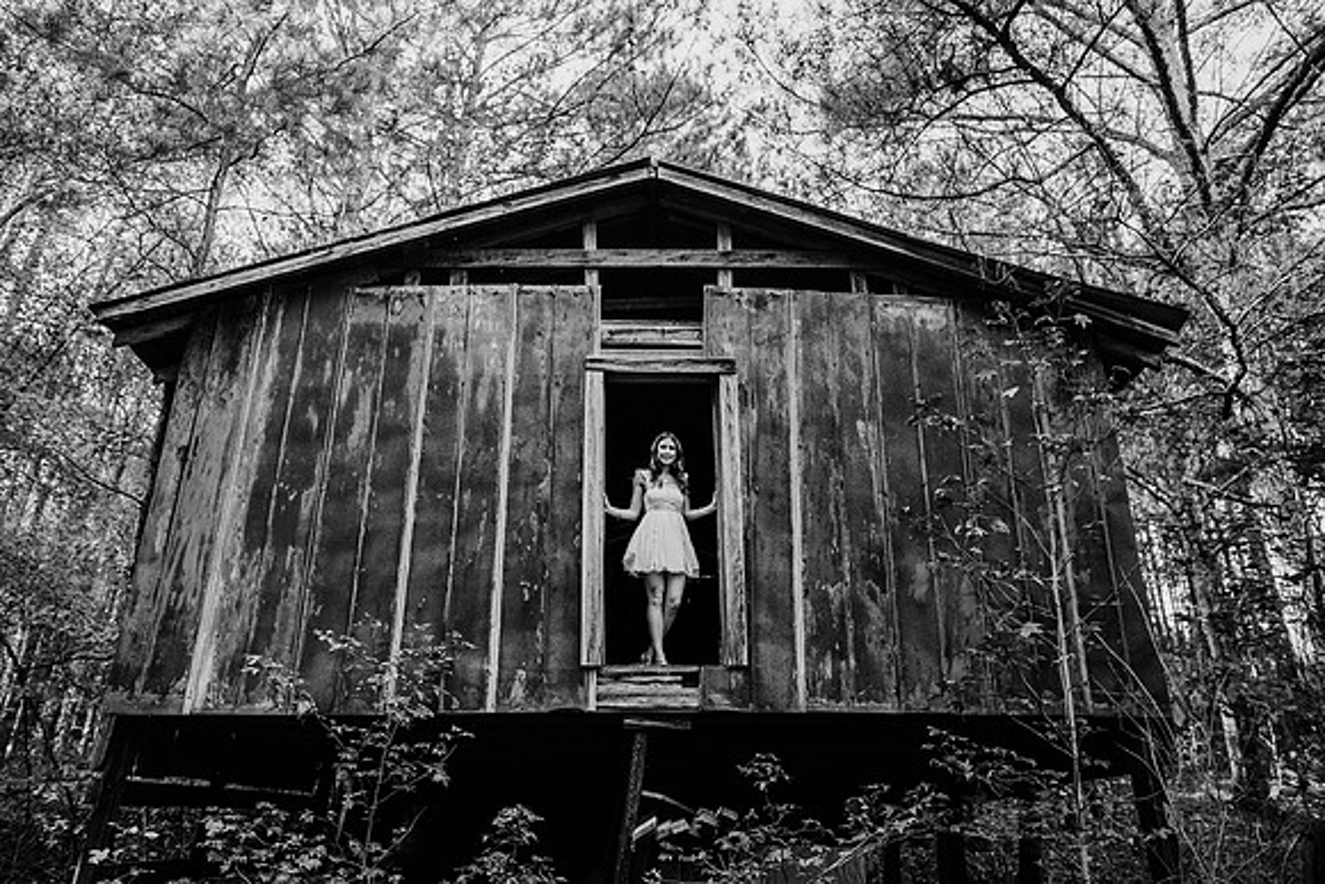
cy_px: 442
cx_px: 662
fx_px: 883
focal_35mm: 24
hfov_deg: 73.7
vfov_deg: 53.2
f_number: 2.8
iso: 250
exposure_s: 1/160
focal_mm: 24
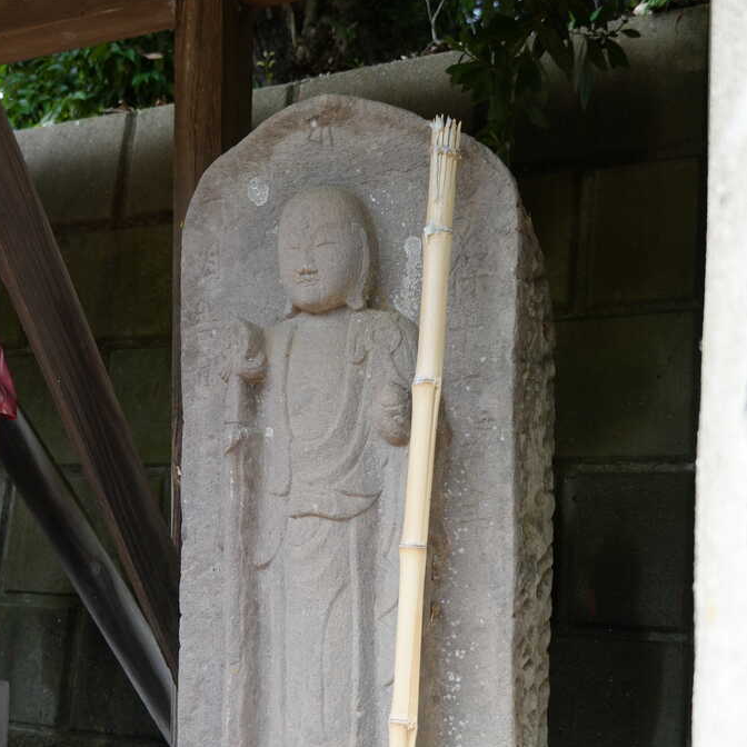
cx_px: 369
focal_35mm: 45
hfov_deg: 37.8
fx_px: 1090
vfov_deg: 37.2
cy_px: 527
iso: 200
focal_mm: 23
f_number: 4
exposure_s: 1/160
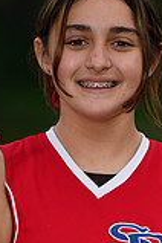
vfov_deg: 3.4
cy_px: 277
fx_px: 4029
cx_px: 102
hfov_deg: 2.3
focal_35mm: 597
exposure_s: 1/250
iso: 200
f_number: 5.6
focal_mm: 164
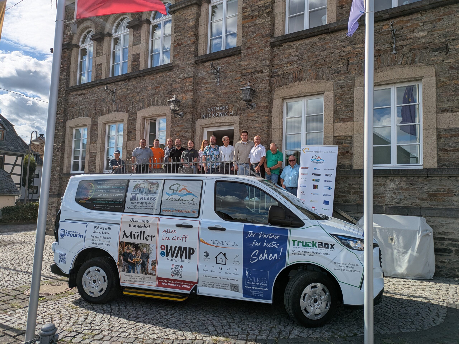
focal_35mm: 25
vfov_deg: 54.9
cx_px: 230
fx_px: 332
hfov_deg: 69.4
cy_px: 172
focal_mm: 5.43
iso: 39
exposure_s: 1/3226
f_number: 1.89
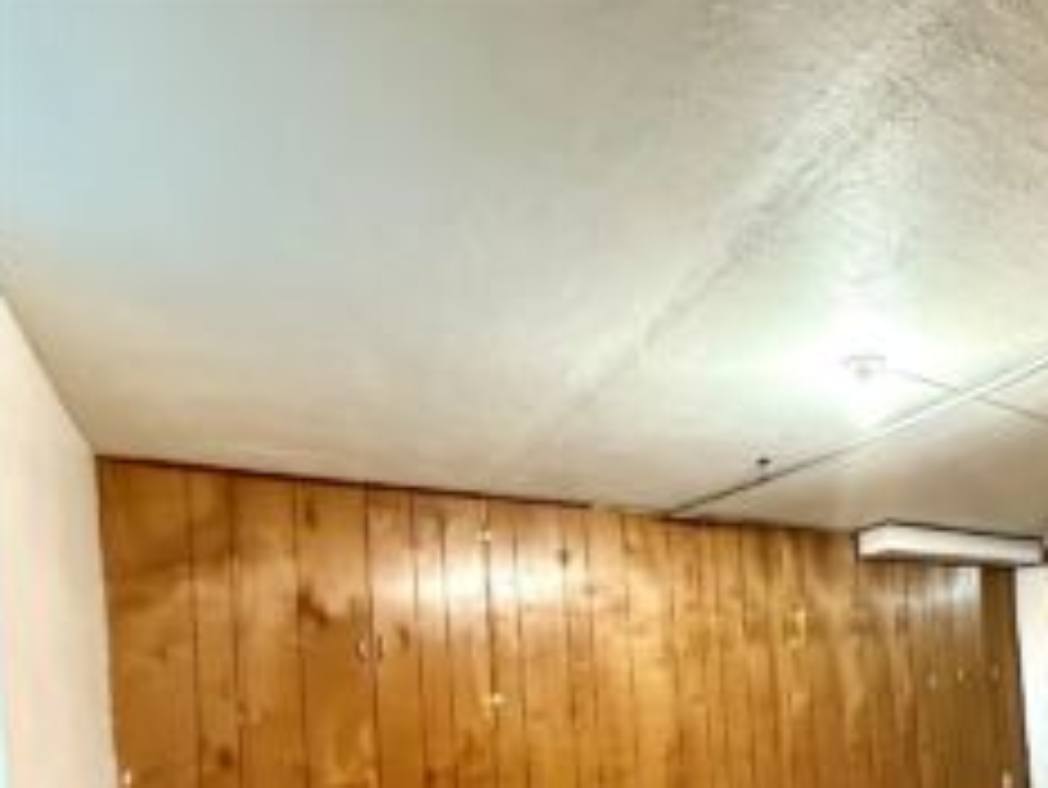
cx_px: 886
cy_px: 648
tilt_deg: +2.2
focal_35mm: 24
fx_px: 727
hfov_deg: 63.2
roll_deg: +4.0
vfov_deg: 52.6
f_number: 2.2
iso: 800
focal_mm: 2.22
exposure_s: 1/60
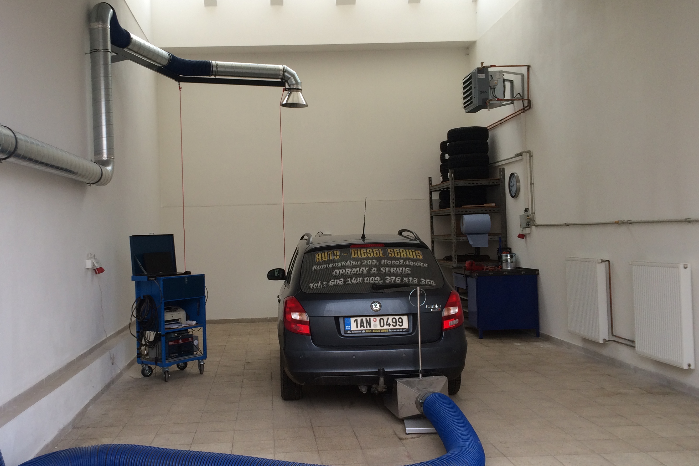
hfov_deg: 51.6
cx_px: 287
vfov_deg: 35.9
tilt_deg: +1.4
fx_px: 718
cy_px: 230
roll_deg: +2.5
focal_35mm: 37
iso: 32
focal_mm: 4.15
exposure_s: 1/109
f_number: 2.2
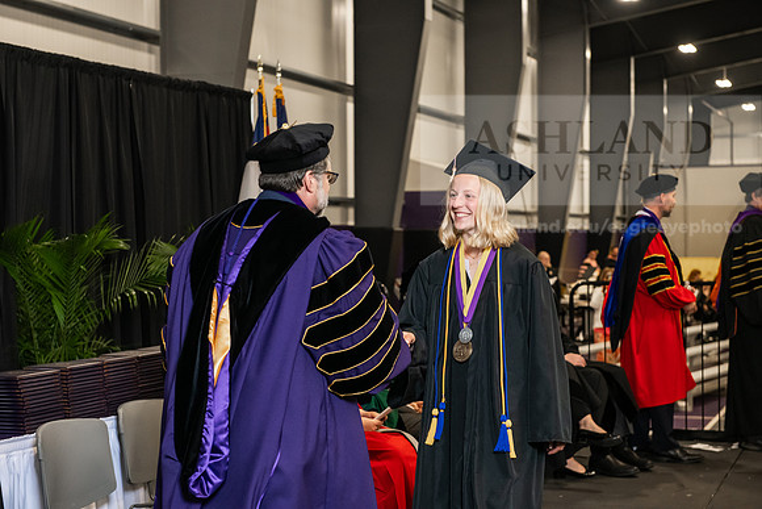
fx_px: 1482
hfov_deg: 28.8
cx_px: 381
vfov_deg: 19.5
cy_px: 254
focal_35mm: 70
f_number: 5
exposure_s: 1/200
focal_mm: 70
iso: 2500
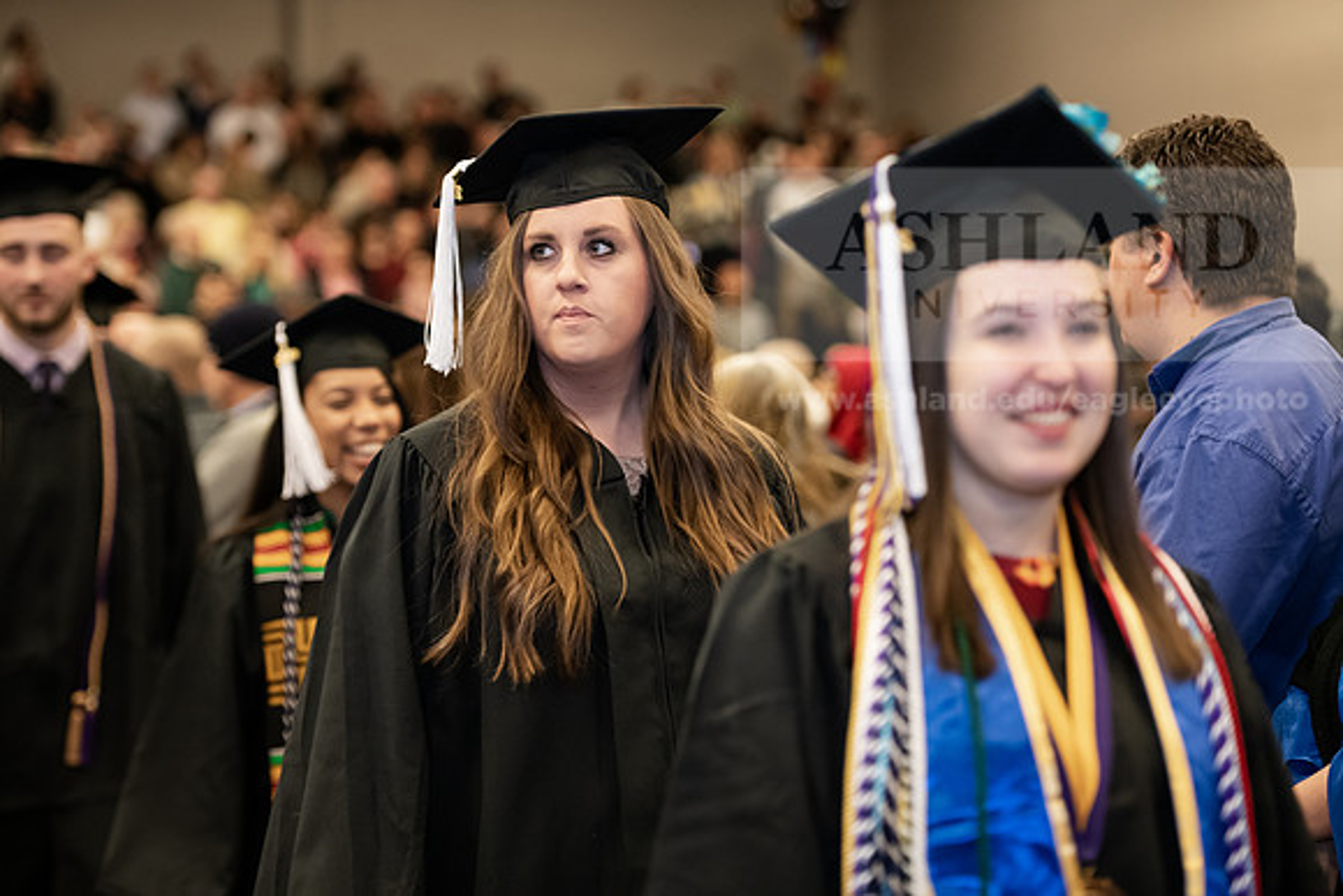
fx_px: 3657
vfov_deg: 14.0
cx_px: 672
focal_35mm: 98
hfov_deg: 20.8
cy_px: 448
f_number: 3.2
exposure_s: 1/200
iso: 2000
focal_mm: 98
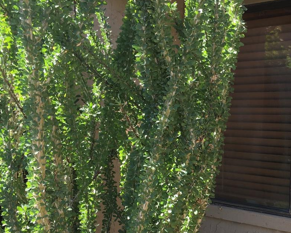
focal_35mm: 54
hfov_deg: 33.5
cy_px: 179
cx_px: 243
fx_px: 465
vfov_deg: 27.7
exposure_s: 1/301
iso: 25
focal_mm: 4.15
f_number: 2.2
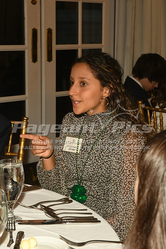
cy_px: 124
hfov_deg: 16.6
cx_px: 83
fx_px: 570
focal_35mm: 82
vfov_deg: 24.6
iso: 1000
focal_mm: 55
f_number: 5.6
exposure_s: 1/60
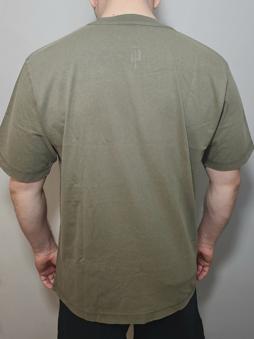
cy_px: 170
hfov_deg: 58.9
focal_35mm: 23
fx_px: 225
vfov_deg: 73.9
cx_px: 127
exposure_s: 1/101
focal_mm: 6.3
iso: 250
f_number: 1.7
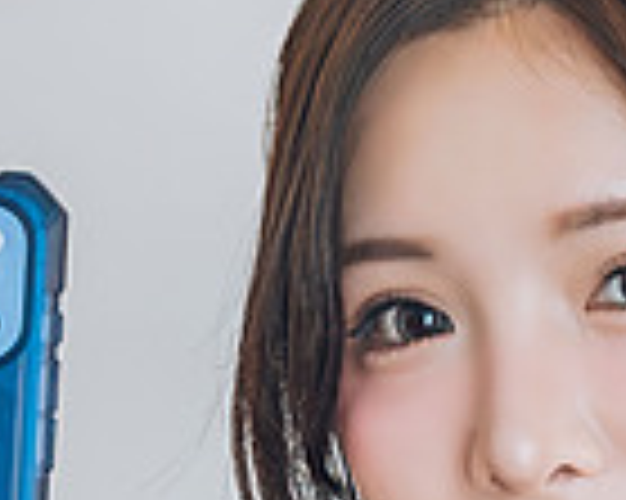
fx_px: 8047
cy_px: 761
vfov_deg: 3.5
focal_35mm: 435
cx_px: 171
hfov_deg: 4.5
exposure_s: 1/100
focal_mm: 55
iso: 2500
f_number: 7.1
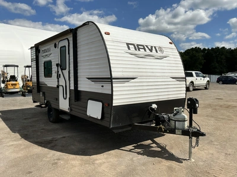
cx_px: 118
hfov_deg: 63.4
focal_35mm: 28
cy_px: 88
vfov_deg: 49.7
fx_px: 192
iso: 25
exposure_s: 1/3788
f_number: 1.8
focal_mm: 3
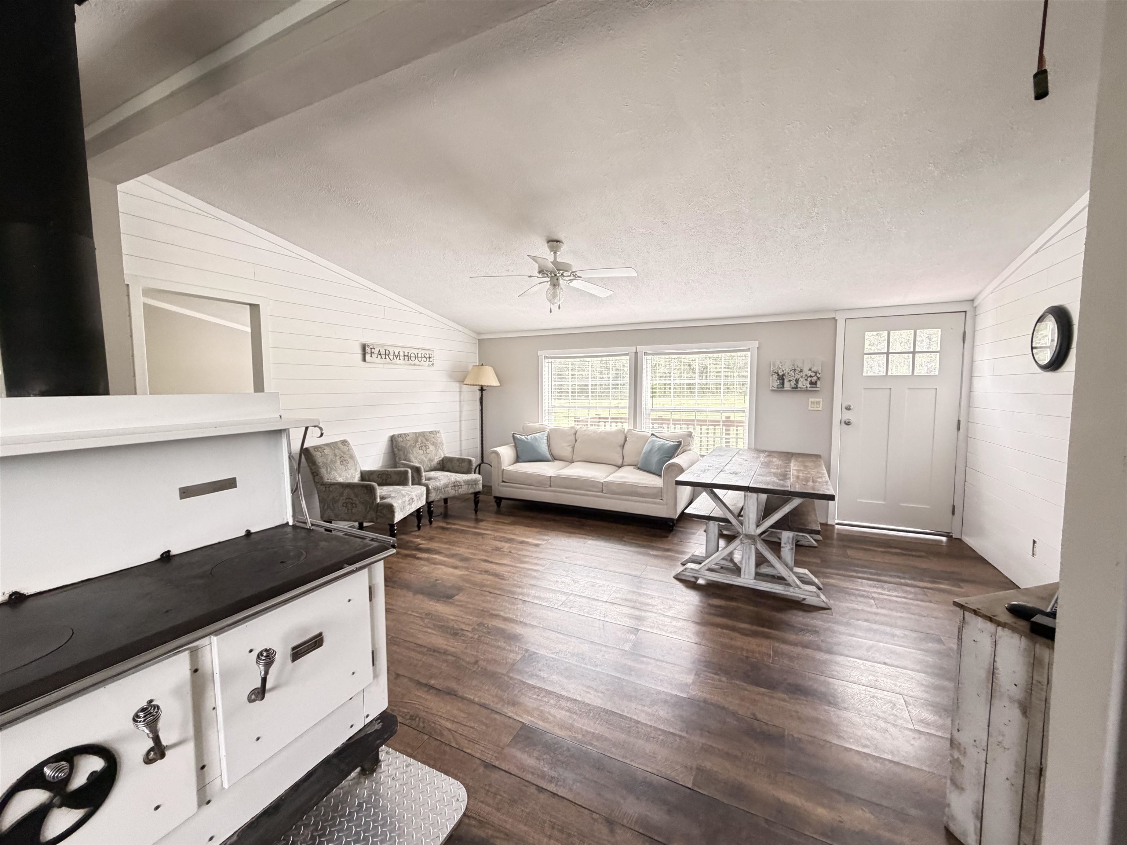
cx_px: 564
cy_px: 422
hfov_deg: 102.1
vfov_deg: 85.7
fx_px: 456
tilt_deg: -3.7
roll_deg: +0.8
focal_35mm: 14
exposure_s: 1/60
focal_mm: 2.22
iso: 400
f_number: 2.2
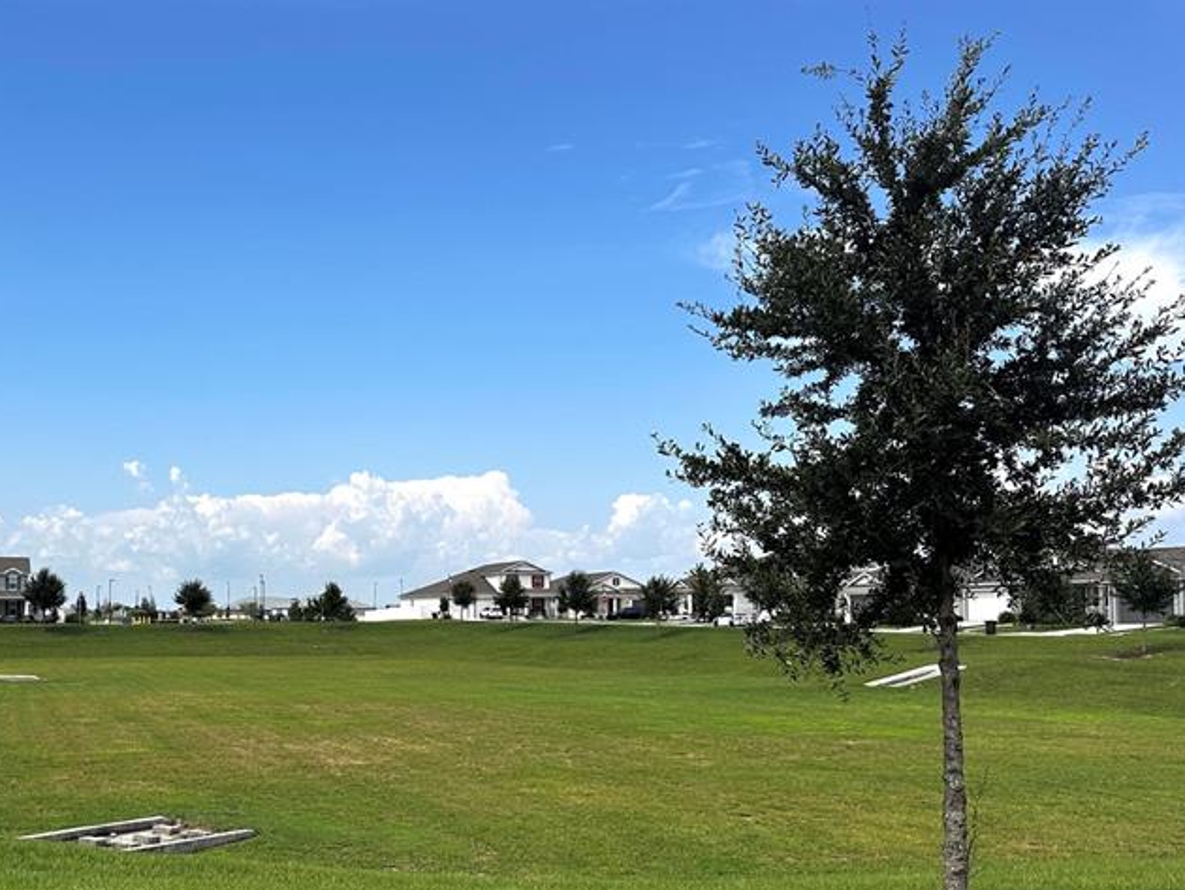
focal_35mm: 39
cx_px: 320
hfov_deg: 46.4
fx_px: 1336
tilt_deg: +2.5
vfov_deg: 36.6
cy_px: 570
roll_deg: +0.4
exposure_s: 1/4762
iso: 80
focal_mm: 6.86
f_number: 1.78
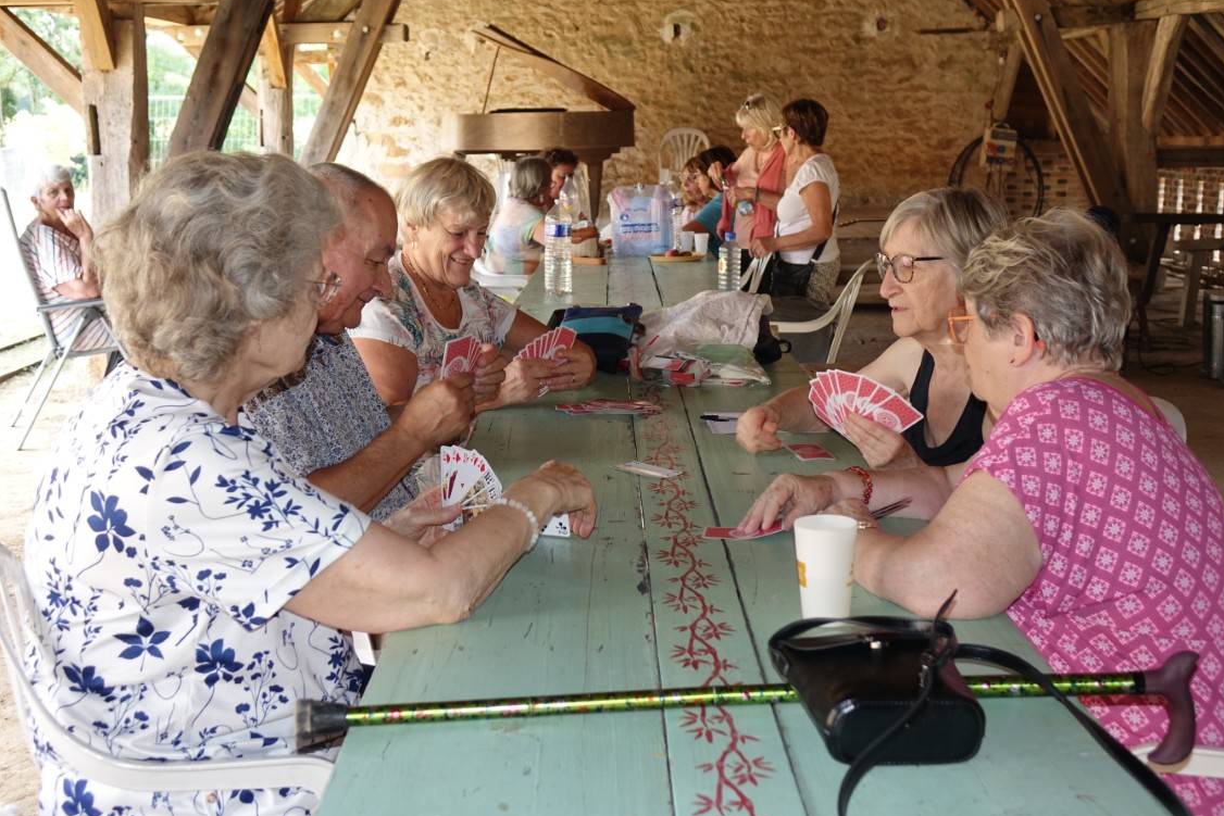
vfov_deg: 30.5
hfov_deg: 44.5
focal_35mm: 44
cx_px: 608
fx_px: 1496
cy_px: 405
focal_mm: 15.78
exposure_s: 1/50
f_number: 2.8
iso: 200
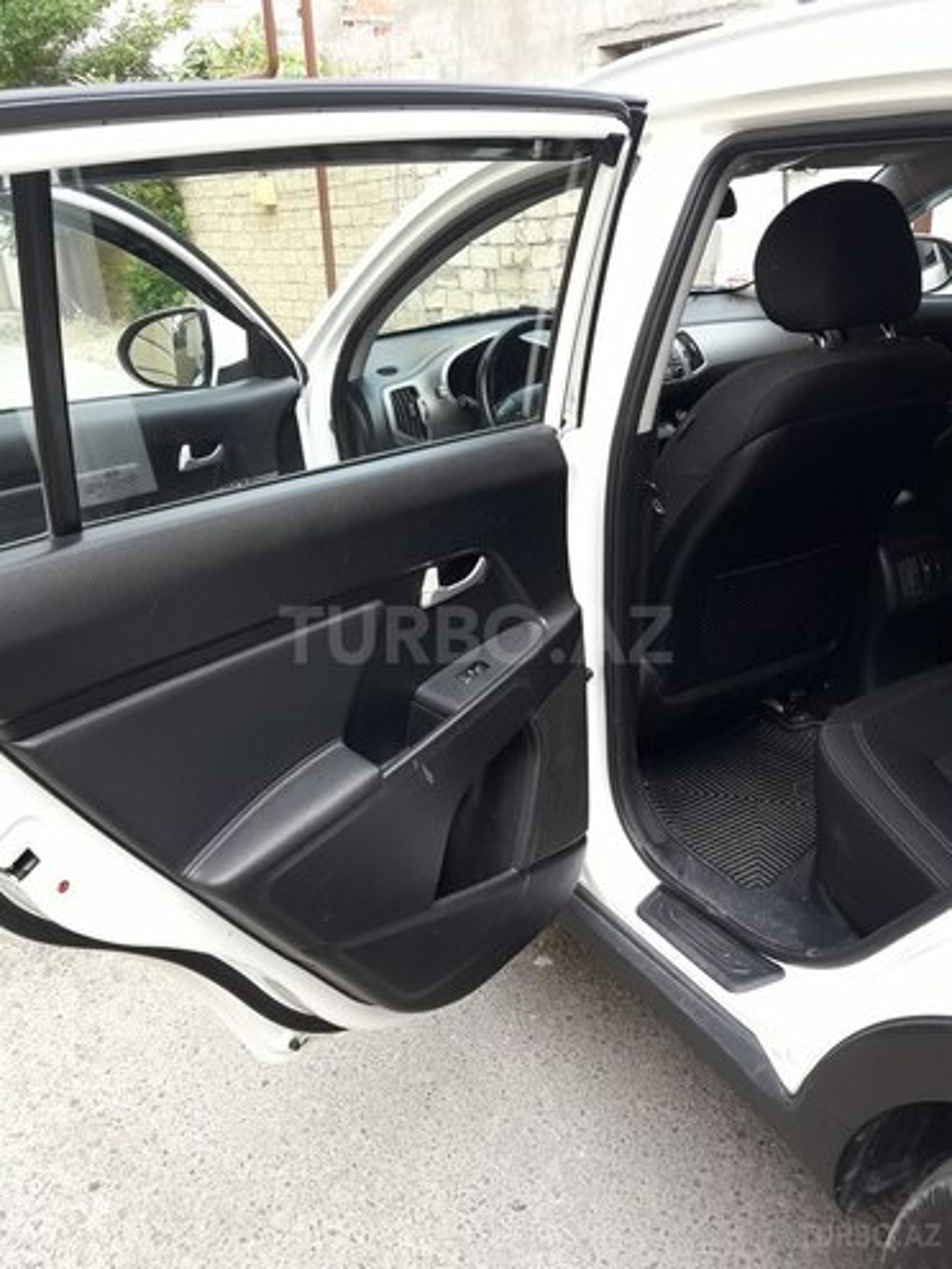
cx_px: 476
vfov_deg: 63.4
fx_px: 1027
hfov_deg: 49.7
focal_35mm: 28
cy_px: 634
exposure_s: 1/179
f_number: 1.9
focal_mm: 3.7
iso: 40
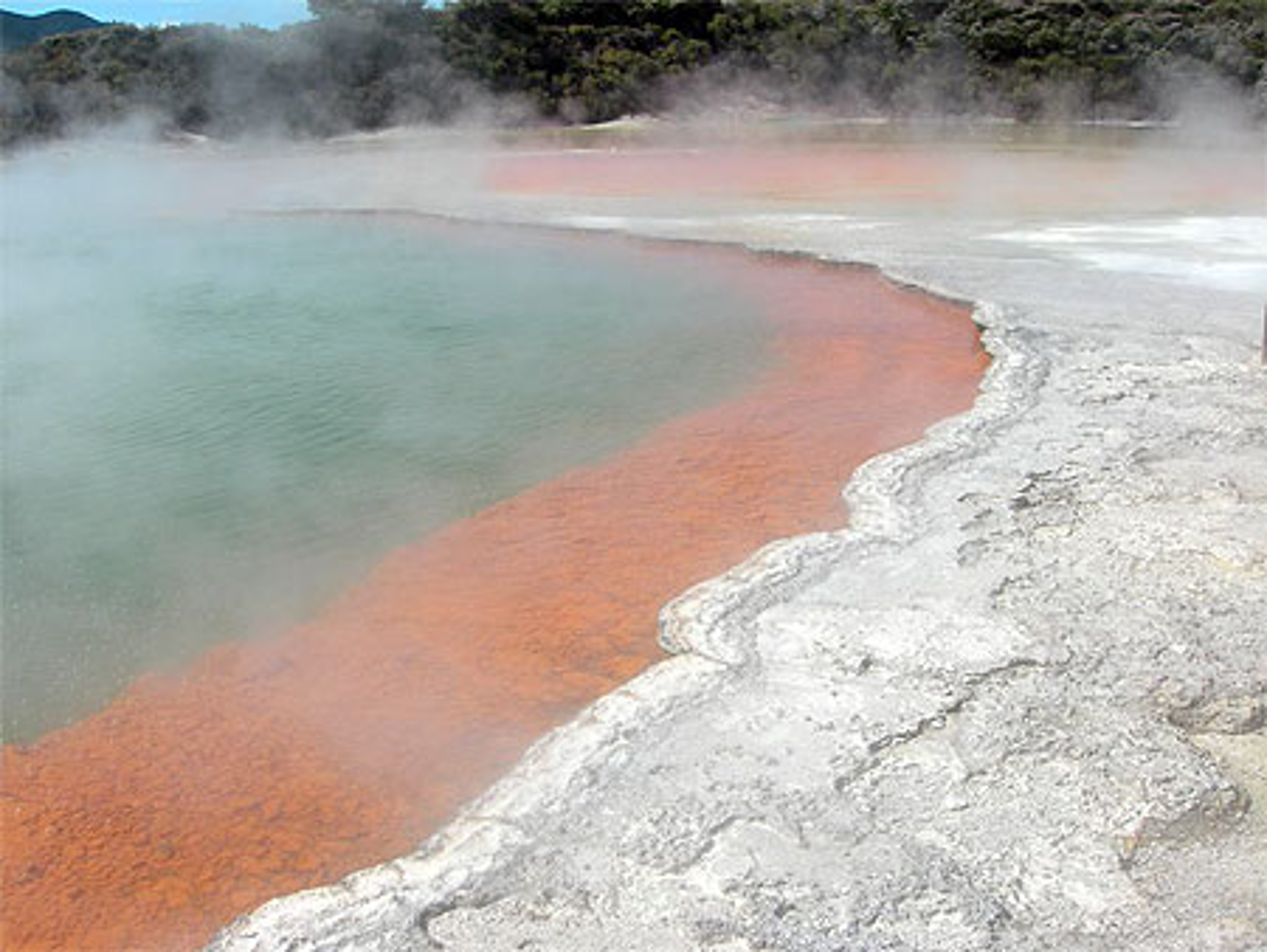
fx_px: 1392
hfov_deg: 49.0
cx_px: 634
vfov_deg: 37.8
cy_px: 476
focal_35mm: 38
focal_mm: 7.8
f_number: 4.8
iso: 50
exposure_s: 1/628
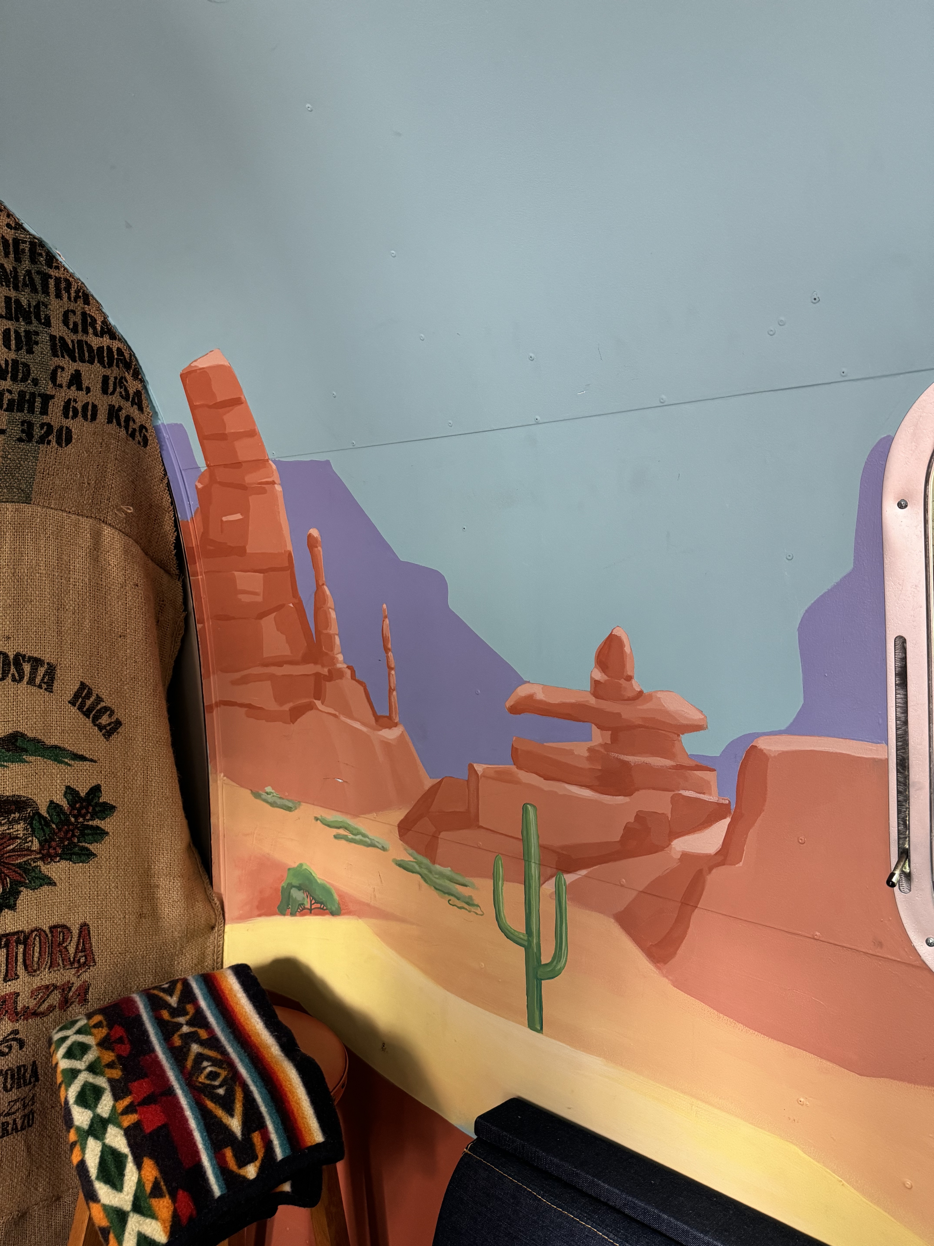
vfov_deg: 71.6
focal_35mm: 24
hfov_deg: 56.8
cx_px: 467
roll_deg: -1.9
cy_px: 623
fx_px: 863
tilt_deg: -1.3
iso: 400
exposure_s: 1/60
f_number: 1.78
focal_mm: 6.76
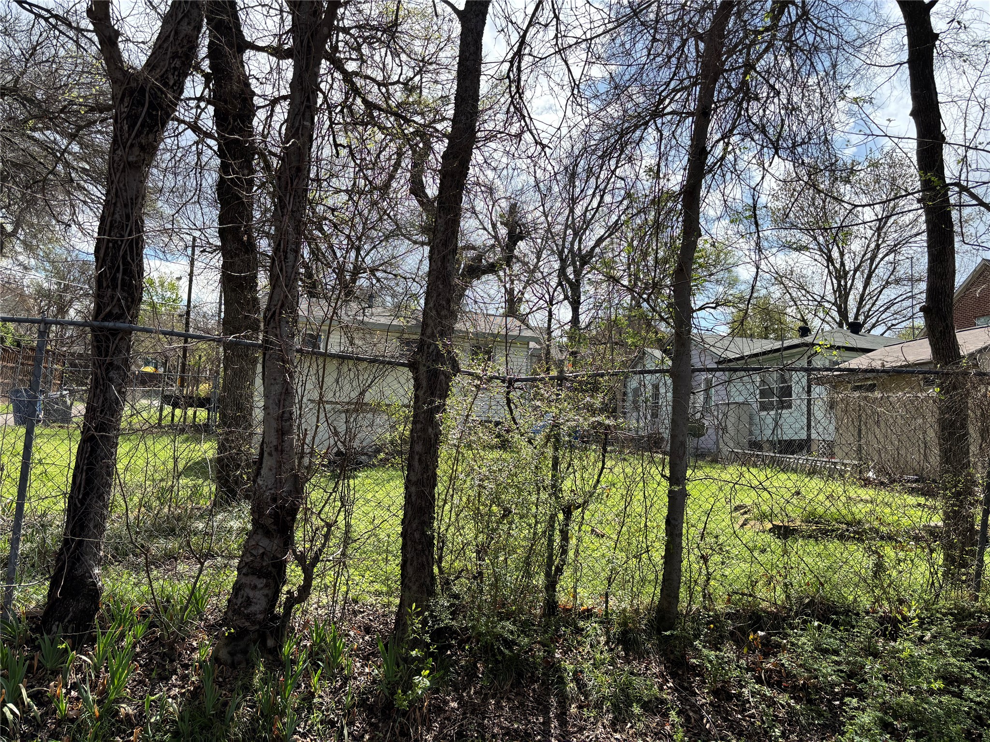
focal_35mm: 26
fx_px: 744
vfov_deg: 53.1
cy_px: 371
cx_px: 495
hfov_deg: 67.3
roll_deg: -2.8
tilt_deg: +8.1
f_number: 1.6
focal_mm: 5.96
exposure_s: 1/2639
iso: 50
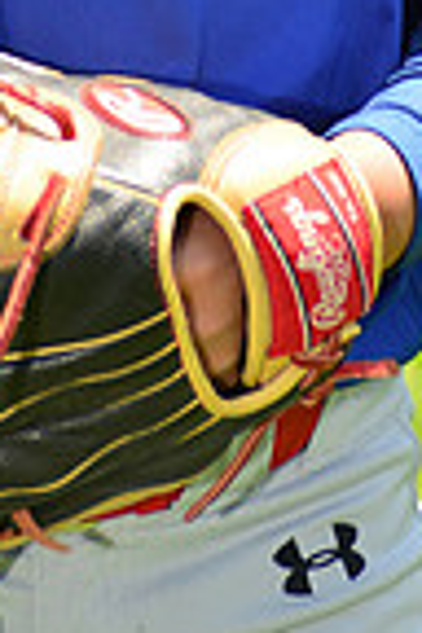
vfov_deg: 3.2
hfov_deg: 2.1
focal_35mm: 645
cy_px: -462
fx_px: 11340
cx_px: 125
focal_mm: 160
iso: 100
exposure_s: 1/250
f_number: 5
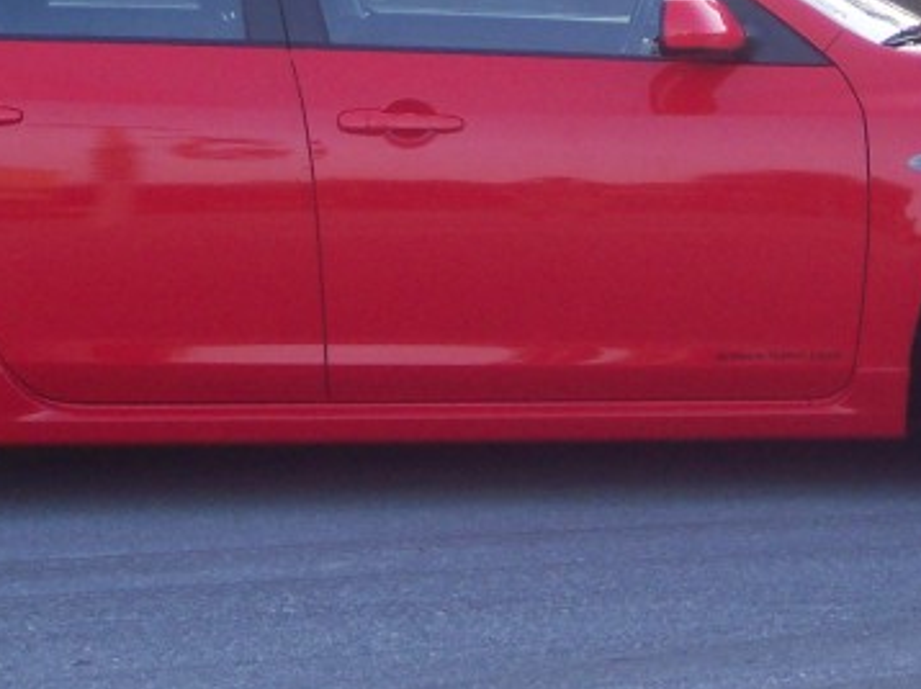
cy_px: -152
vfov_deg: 10.0
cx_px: 563
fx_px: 3882
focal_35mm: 146
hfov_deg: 13.5
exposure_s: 1/250
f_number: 3.4
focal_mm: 10.7
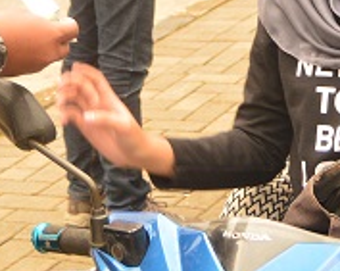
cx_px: 215
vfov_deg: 8.7
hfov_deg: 11.2
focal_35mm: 173
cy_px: -130
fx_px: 1737
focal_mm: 31
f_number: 5
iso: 400
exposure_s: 1/125
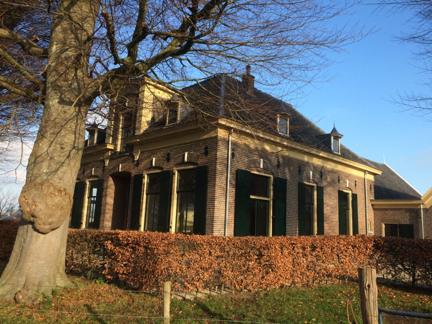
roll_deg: -1.5
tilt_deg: +10.0
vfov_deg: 48.2
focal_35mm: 29
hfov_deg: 61.7
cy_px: 162
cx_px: 216
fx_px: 362
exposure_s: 1/746
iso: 32
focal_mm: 4.15
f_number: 2.2
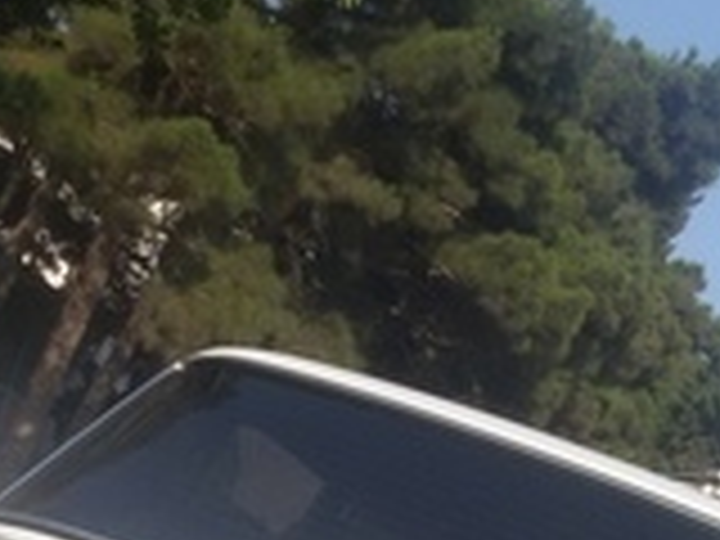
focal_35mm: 96
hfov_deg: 20.4
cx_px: 270
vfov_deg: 13.7
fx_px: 1997
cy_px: 990
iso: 40
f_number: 2.4
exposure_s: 1/762
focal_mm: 2.93
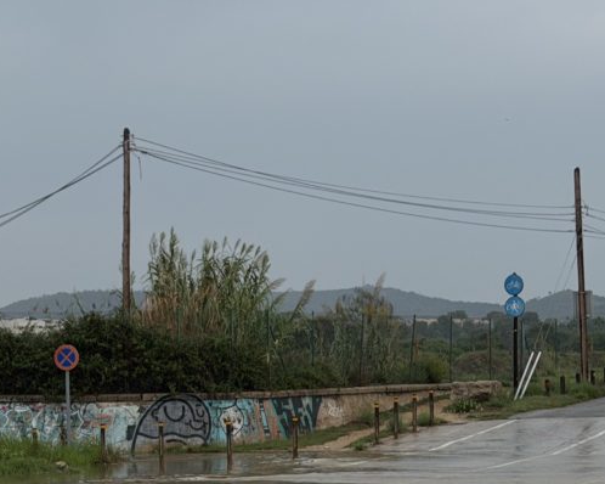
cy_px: 448
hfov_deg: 16.9
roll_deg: +1.9
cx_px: 137
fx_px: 2023
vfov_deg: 13.5
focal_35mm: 113
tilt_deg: -4.2
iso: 64
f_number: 1.78
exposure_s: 1/5208
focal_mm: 6.76
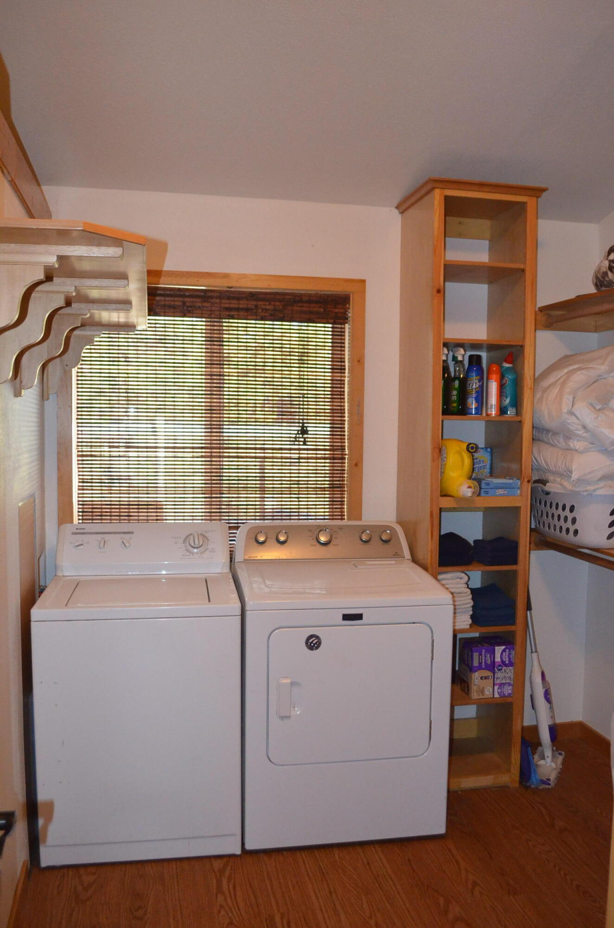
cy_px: 464
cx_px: 307
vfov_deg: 62.0
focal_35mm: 30
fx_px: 771
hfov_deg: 43.4
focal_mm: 20
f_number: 3.8
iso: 2800
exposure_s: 1/60
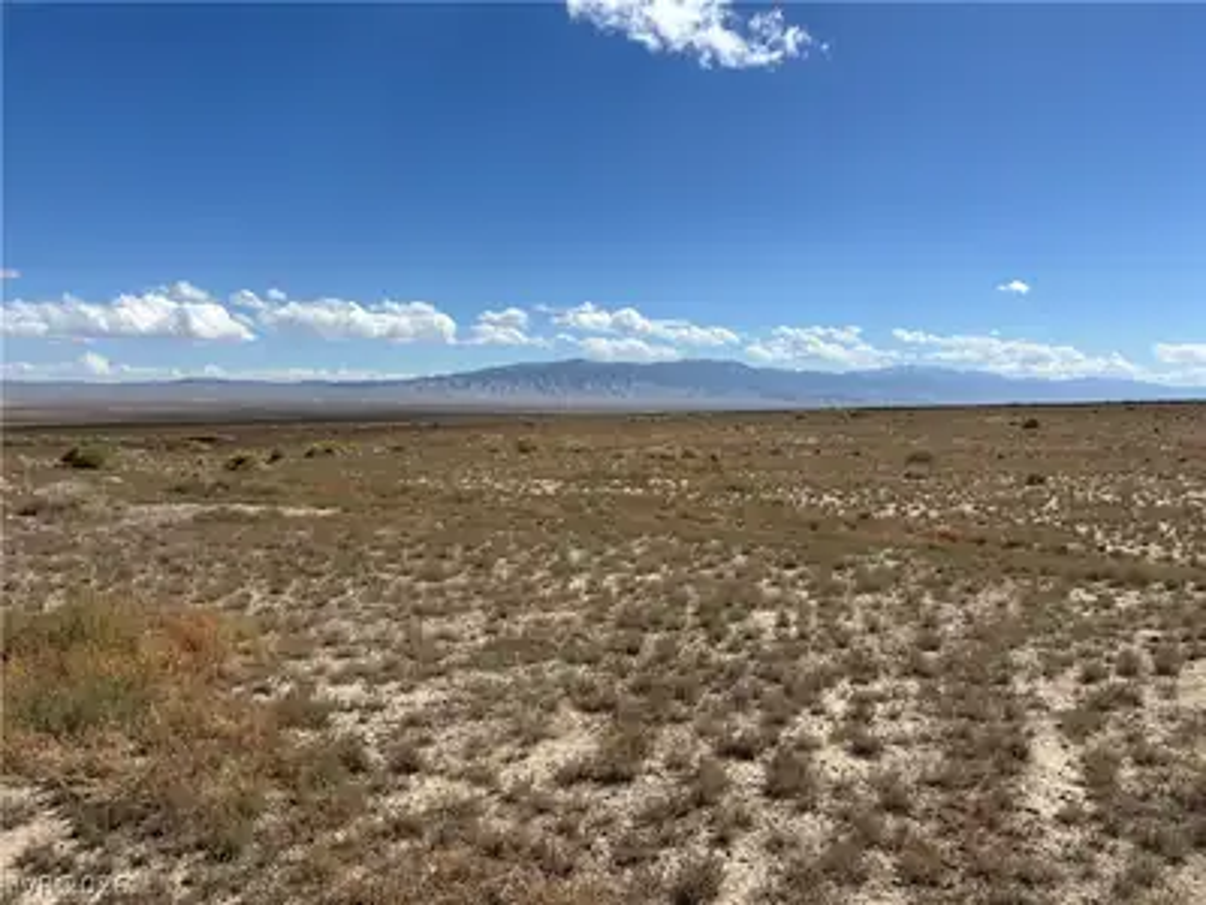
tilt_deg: -3.9
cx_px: 603
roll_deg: -0.3
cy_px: 452
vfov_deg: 53.1
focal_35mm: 26
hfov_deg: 67.3
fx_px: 906
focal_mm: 5.96
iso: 50
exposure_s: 1/5618
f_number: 1.6
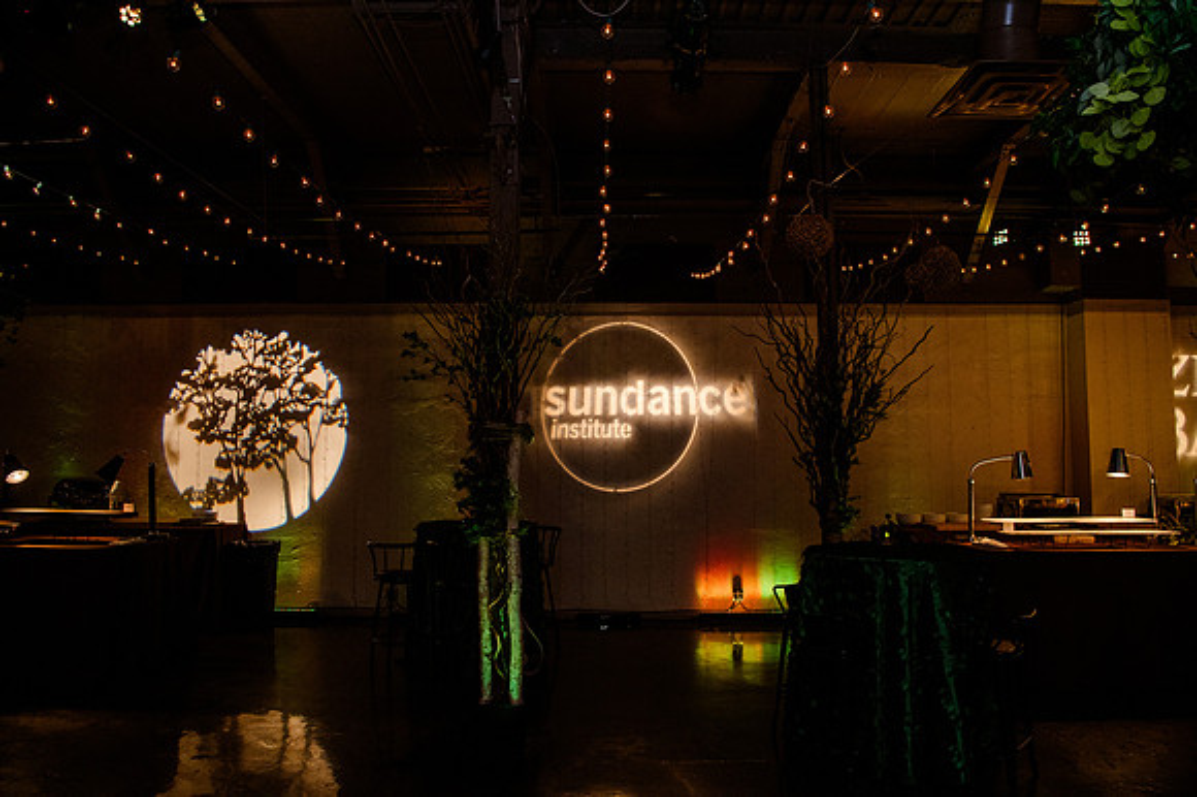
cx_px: 598
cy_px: 398
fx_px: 798
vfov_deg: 53.1
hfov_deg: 73.8
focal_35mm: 24
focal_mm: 24
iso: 4000
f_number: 4.5
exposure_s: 1/1000
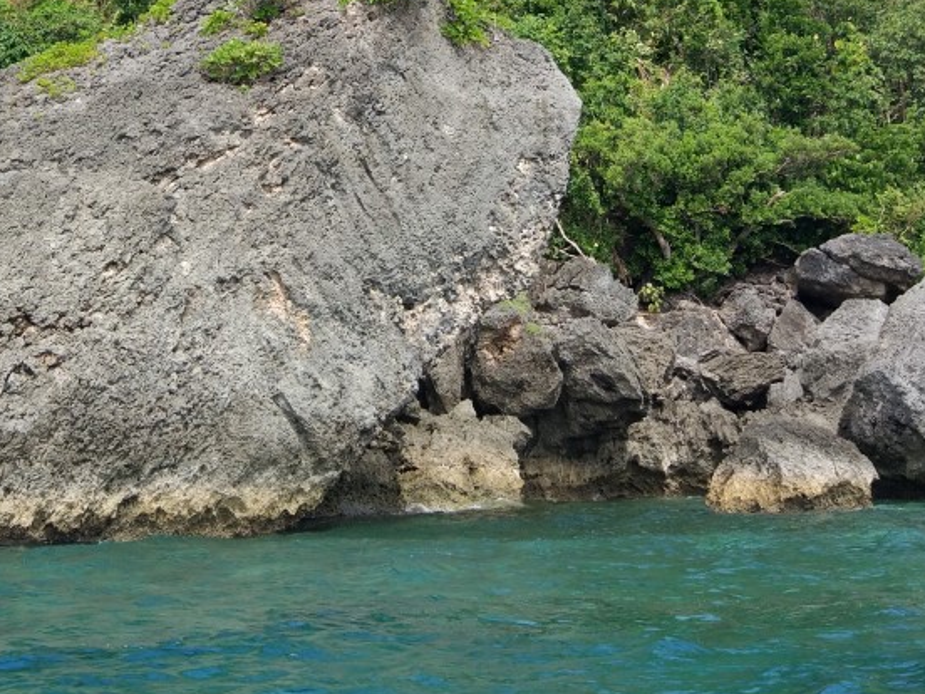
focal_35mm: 73
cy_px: 106
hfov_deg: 26.3
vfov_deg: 19.9
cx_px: 209
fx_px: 1951
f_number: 2
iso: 100
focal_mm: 4.26
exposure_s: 1/585
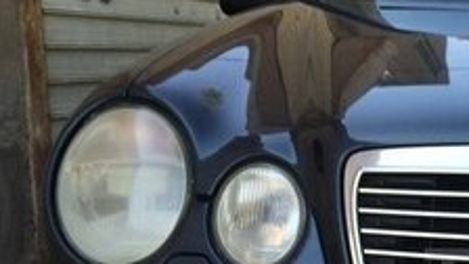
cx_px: 639
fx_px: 1157
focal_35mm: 93
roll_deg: -1.0
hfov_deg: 20.6
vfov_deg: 12.8
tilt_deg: -10.7
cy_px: 280
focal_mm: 4.15
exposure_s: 1/466
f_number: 2.2
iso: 32
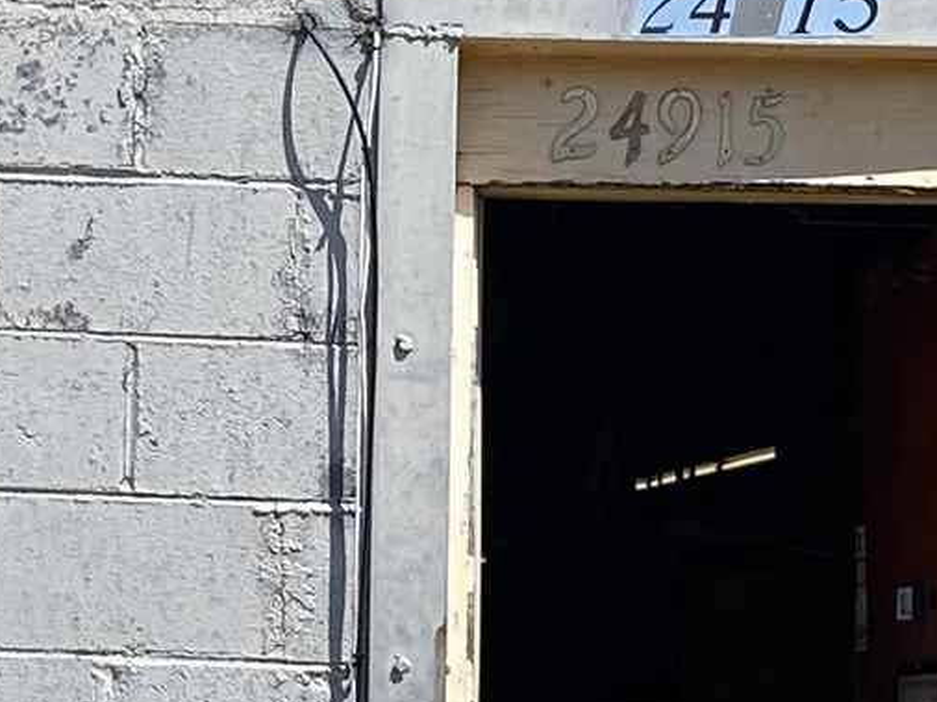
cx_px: 448
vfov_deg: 9.3
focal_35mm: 158
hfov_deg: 12.5
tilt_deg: +1.7
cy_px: 624
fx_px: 4275
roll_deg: -0.8
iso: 32
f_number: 1.8
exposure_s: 1/3125
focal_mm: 4.25
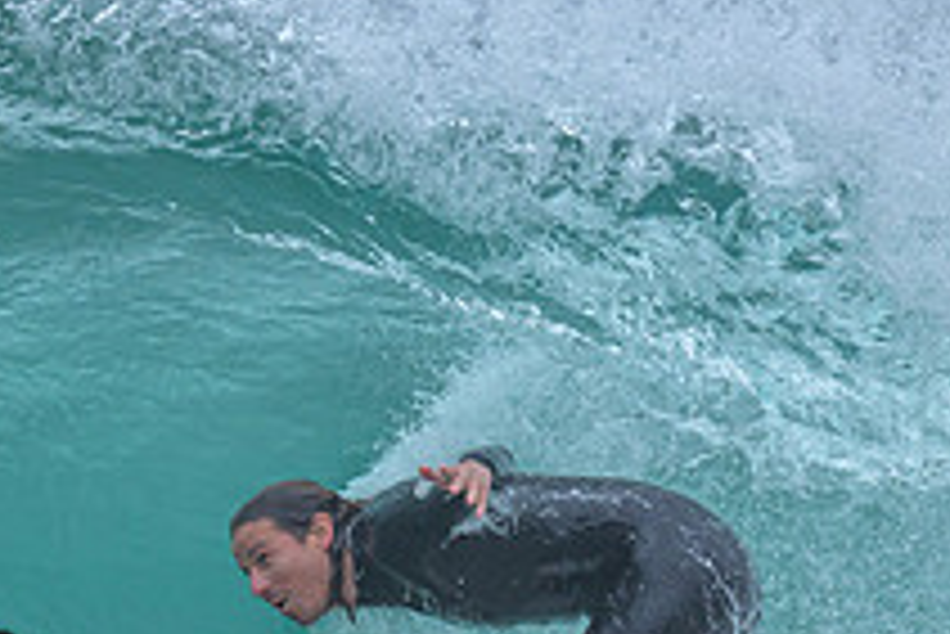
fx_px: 66015
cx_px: -225
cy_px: 698
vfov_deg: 0.6
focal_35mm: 2500
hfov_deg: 0.8
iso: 640
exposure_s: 1/2000
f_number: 6.3
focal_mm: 800
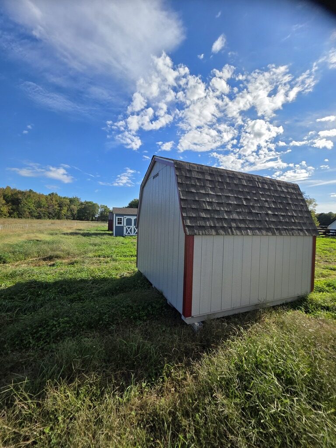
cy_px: 224
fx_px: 168
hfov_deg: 89.9
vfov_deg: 106.2
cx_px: 168
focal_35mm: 13
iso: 40
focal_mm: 2.2
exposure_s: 1/2715
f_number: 1.9
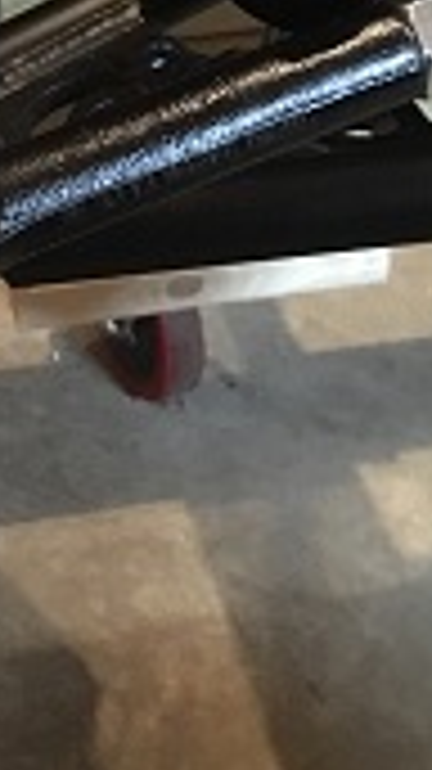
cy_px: 104
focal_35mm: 74
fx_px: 1509
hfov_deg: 16.1
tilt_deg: -32.0
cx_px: 68
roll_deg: -0.3
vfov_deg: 27.7
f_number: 2.2
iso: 800
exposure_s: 1/15
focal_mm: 4.15
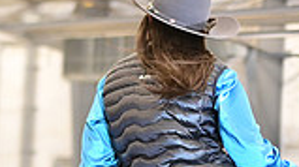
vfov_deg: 4.5
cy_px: 337
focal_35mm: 268
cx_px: 241
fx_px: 2122
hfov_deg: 8.0
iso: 2500
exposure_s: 1/250
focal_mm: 70
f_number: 3.5
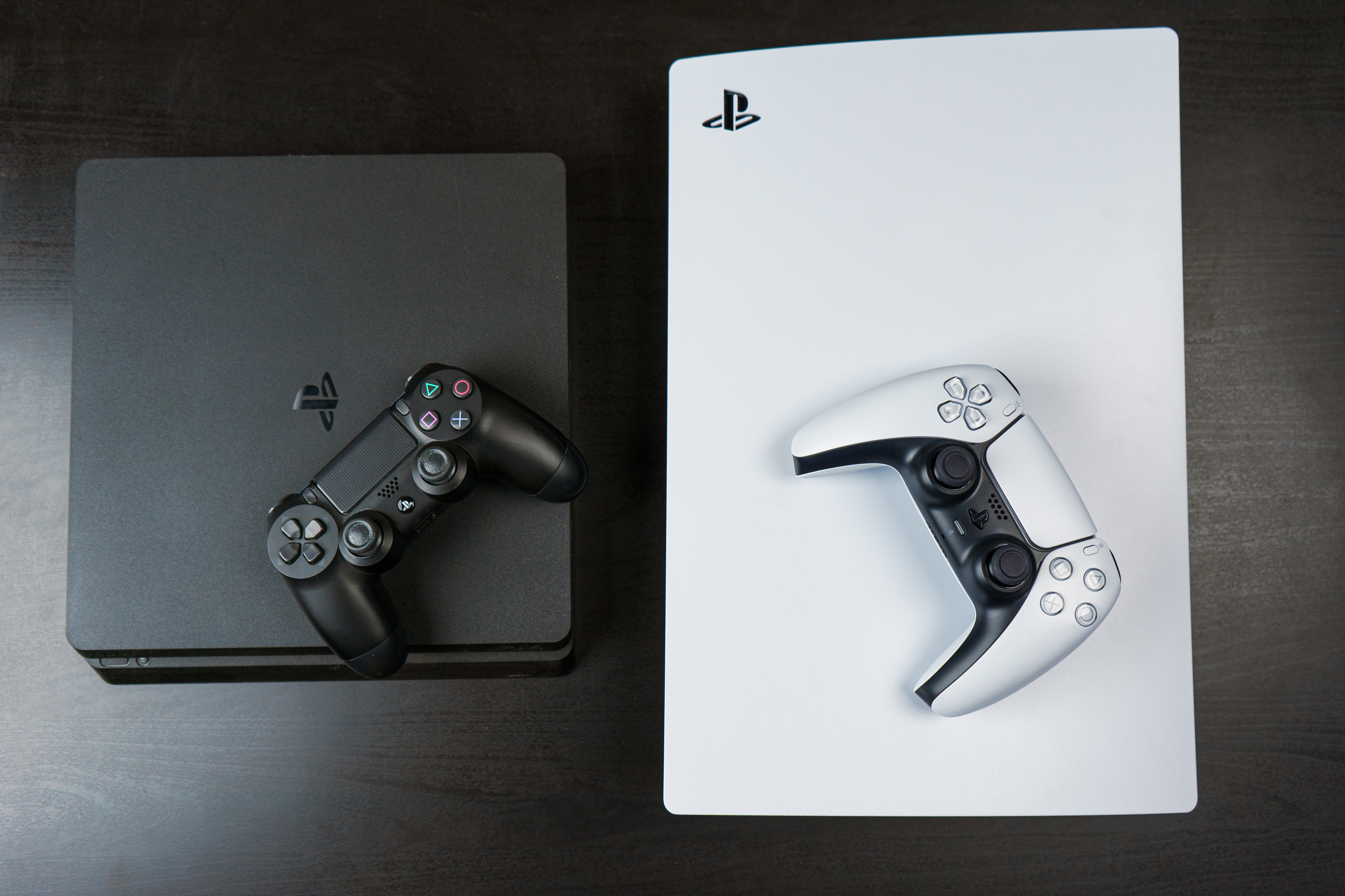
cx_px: 672
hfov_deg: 58.7
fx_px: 1195
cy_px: 448
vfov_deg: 41.1
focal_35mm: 32
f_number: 5
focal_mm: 32
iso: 400
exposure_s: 1/100
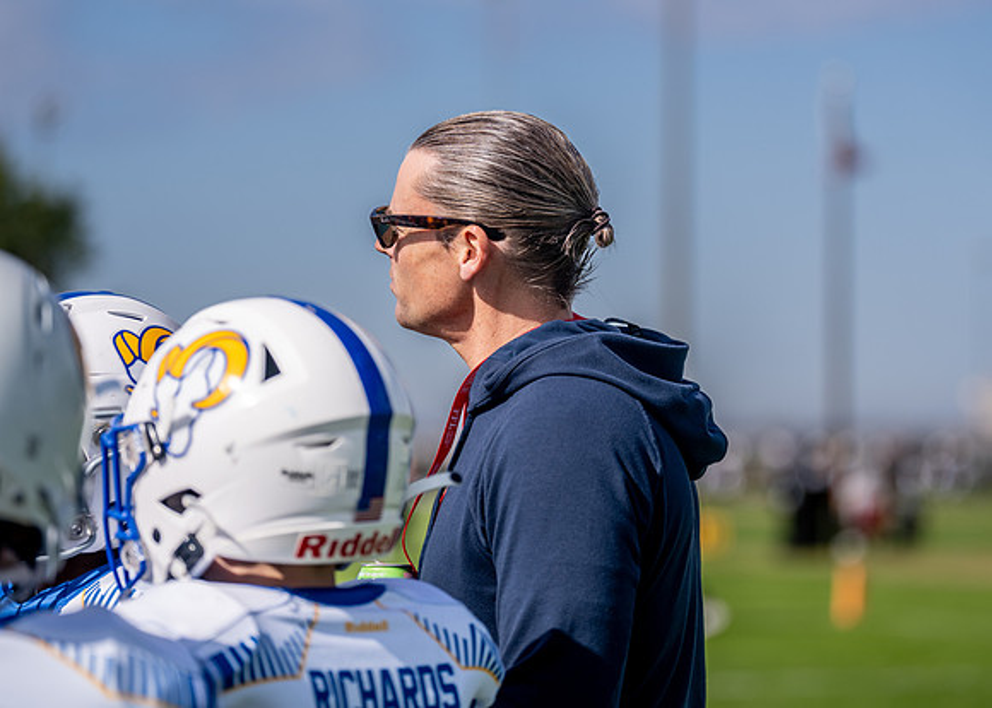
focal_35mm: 140
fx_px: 3935
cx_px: 545
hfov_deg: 14.4
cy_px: 330
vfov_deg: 10.3
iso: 125
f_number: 2.8
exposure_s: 1/4000
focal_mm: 125
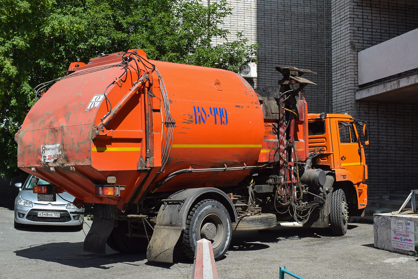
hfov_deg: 43.6
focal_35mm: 45
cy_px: 140
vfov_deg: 29.9
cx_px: 209
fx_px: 522
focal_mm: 30
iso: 200
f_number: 10
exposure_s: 1/400
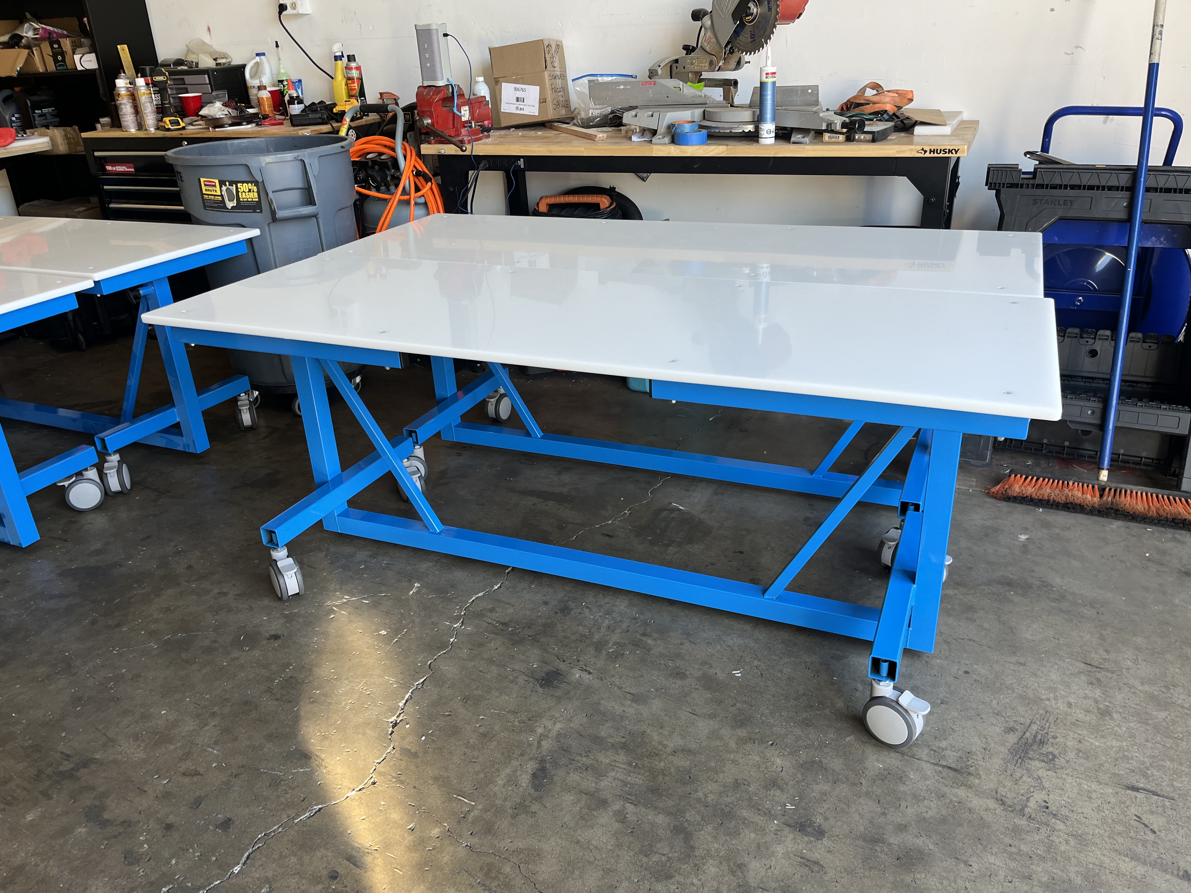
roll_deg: +4.3
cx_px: 596
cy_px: 446
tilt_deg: -25.0
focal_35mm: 26
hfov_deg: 67.3
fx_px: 895
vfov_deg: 53.1
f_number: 1.6
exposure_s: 1/121
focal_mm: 5.1
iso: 50
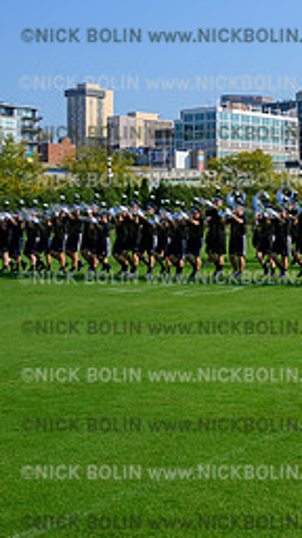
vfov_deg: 36.3
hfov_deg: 17.8
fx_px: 811
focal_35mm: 57
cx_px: 510
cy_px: 182
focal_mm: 24
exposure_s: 1/400
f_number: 7.1
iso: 80
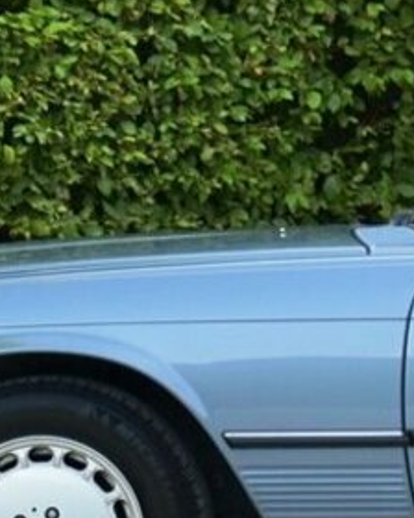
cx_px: 745
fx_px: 3691
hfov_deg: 6.3
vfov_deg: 8.0
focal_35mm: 241
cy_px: 314
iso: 400
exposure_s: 1/80
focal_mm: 40
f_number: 4.5
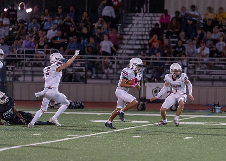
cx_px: 131
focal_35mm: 275
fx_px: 1765
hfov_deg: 7.3
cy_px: 75
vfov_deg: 5.2
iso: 2000
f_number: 2.8
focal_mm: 200
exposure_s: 1/1000
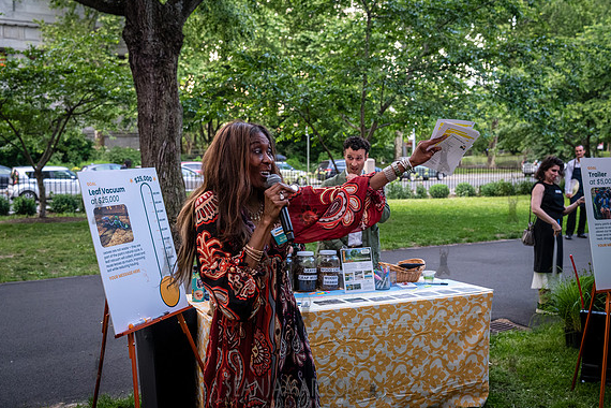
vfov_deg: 32.6
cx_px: 304
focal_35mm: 41
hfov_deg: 47.4
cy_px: 205
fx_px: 696
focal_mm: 40
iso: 4000
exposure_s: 1/320
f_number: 4
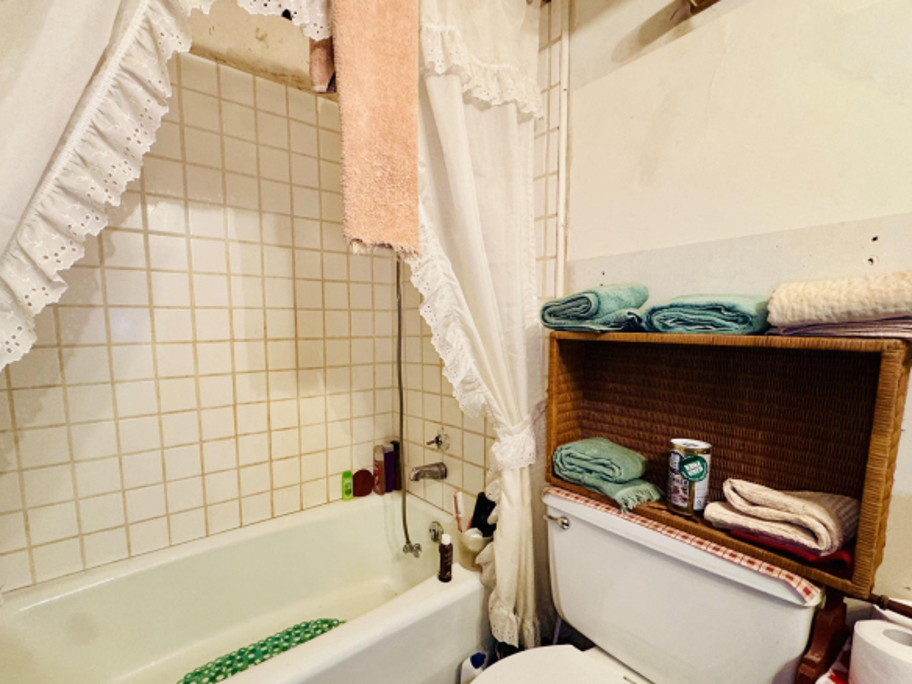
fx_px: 422
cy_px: 373
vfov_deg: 77.9
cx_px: 413
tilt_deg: -7.7
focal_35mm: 16
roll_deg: +0.2
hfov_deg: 94.2
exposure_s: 1/60
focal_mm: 2.22
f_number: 2.2
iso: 500
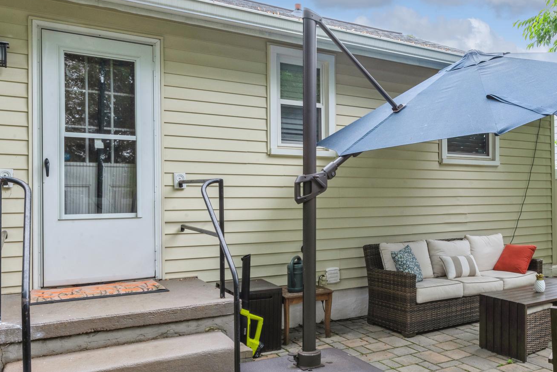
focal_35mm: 33
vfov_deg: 40.0
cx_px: 396
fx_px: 511
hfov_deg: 55.3
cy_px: 204
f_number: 16
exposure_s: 1/25
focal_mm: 21
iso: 200
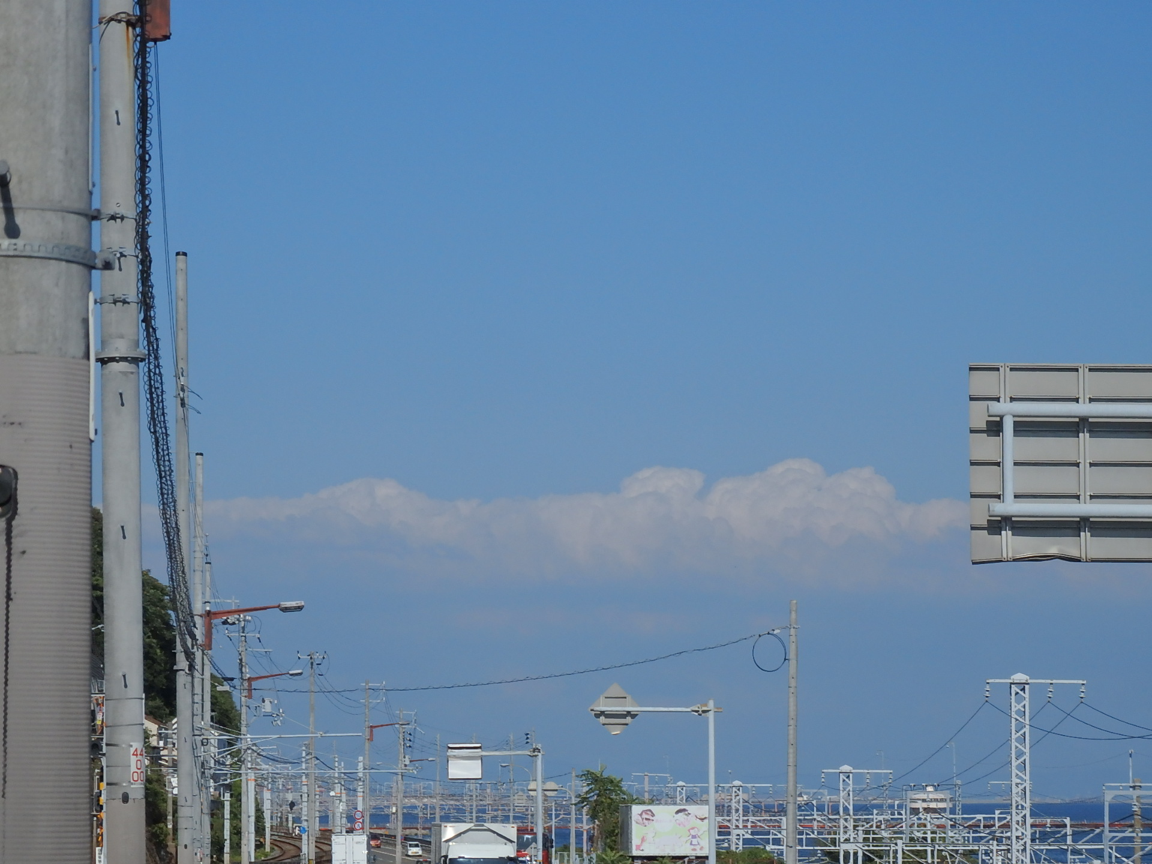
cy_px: 432
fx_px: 4260
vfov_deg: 11.6
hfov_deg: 15.4
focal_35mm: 128
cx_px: 576
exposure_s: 1/2000
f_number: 5.3
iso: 125
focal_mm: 22.9
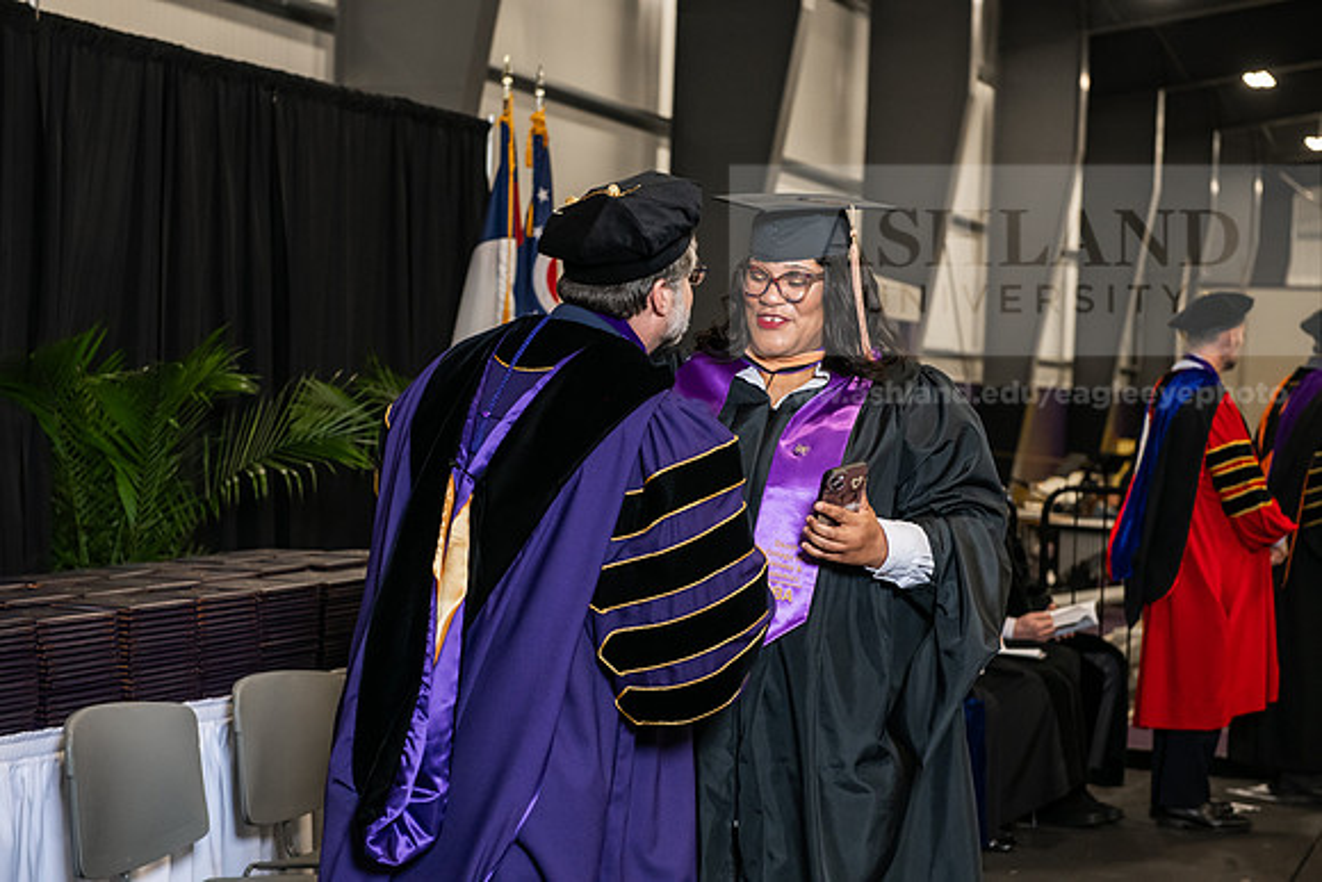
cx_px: 661
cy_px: 441
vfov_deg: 19.5
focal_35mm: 70
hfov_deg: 28.8
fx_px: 2571
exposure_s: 1/200
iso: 2000
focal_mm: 70
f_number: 5
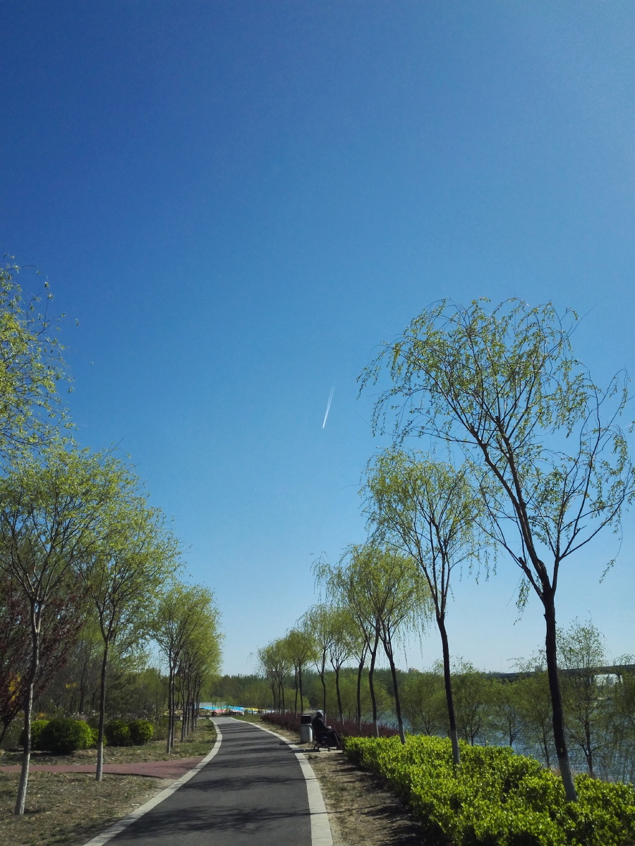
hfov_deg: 48.2
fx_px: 709
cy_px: 423
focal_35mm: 29
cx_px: 318
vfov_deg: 61.7
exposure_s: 1/3390
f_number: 2
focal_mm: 3.8
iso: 80
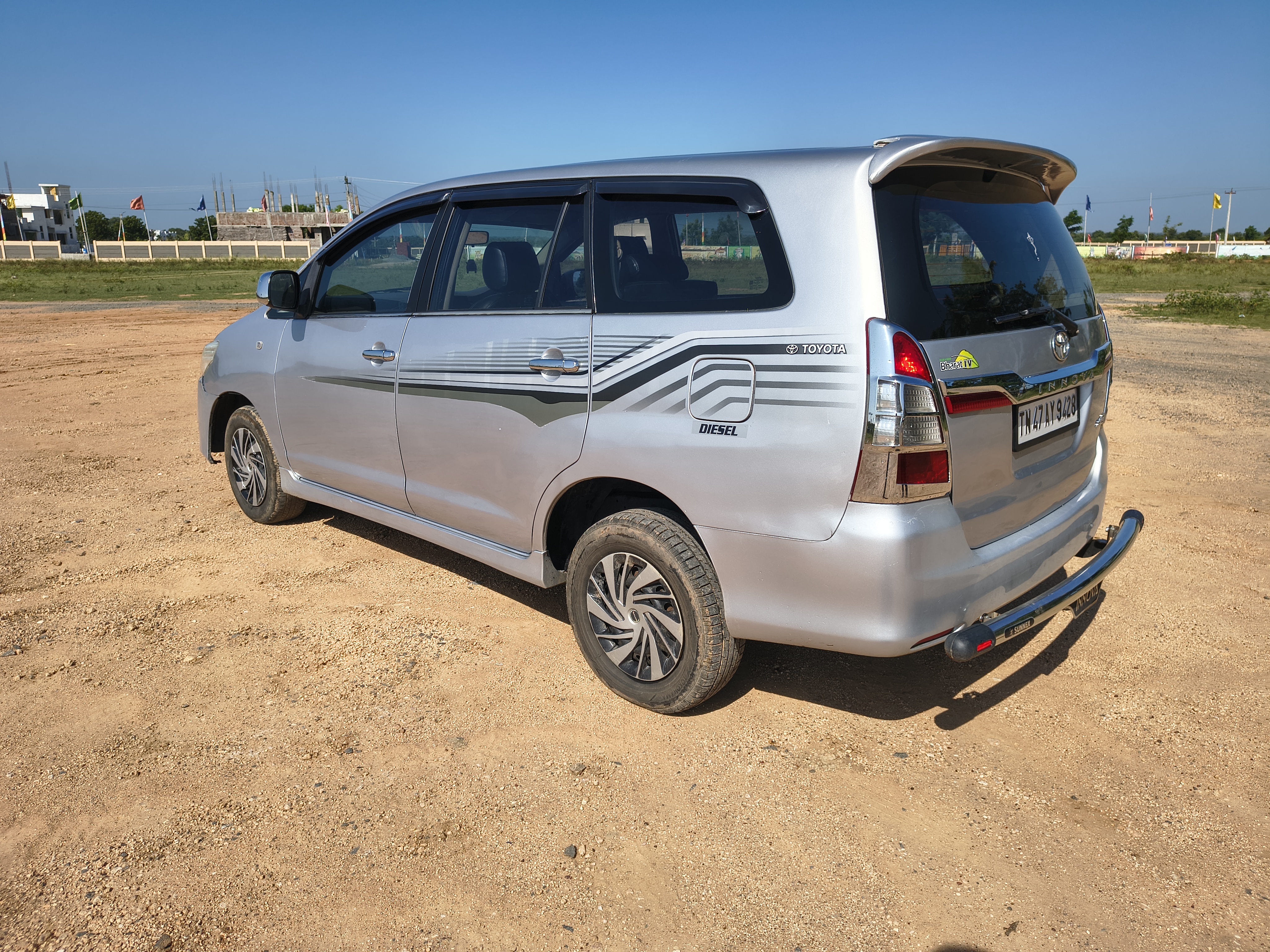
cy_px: 476
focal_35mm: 24
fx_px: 881
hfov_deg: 71.6
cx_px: 635
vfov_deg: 56.8
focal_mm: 5.56
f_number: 1.8
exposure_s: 1/2484
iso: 101
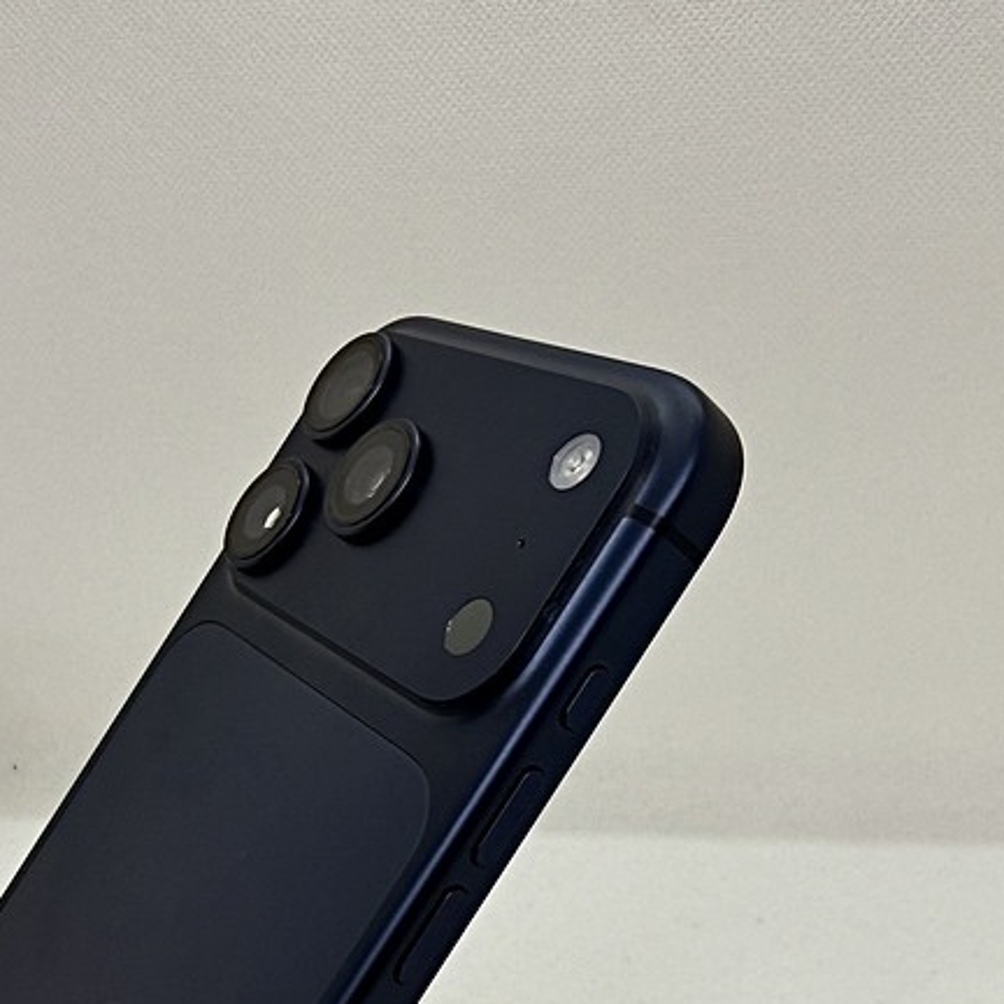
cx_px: 464
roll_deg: +3.8
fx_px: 1509
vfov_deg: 34.1
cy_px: 960
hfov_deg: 36.8
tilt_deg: -25.8
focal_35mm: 46
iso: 40
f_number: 2.2
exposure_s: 1/141
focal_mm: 2.22
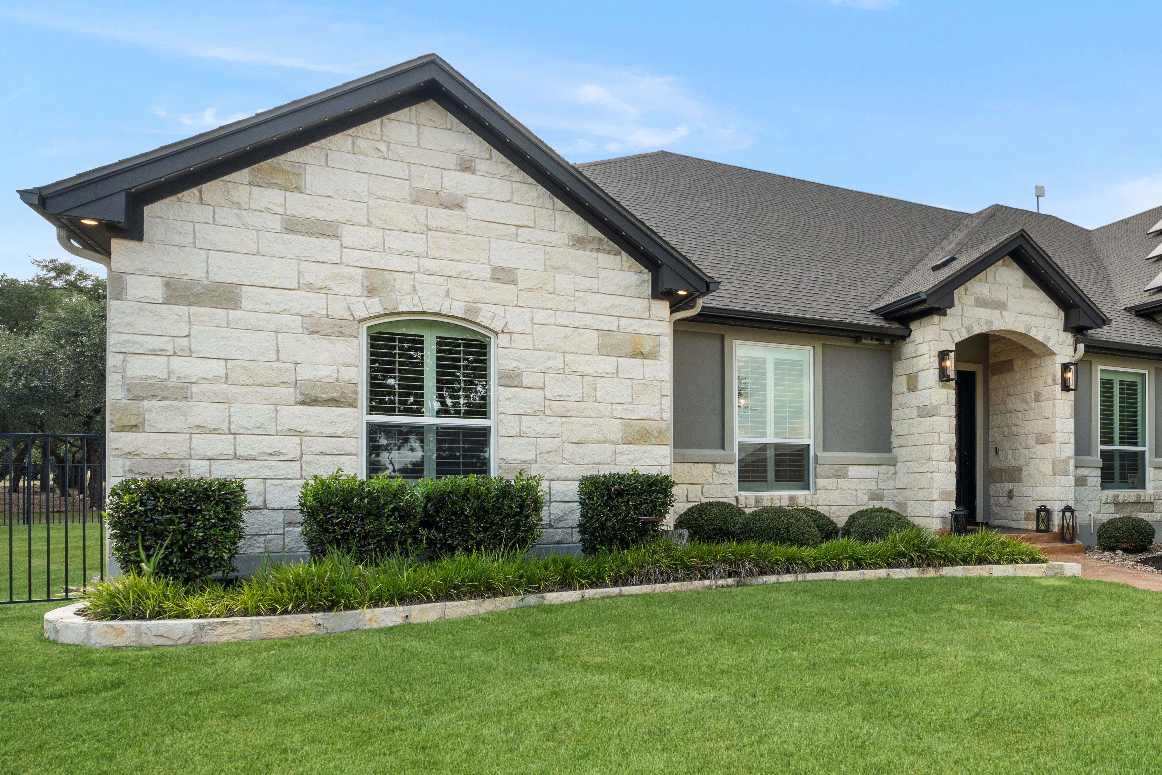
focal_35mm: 26
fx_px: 839
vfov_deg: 49.0
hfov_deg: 64.5
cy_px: 488
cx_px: 896
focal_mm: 16
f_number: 10
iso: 250
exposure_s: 1/20
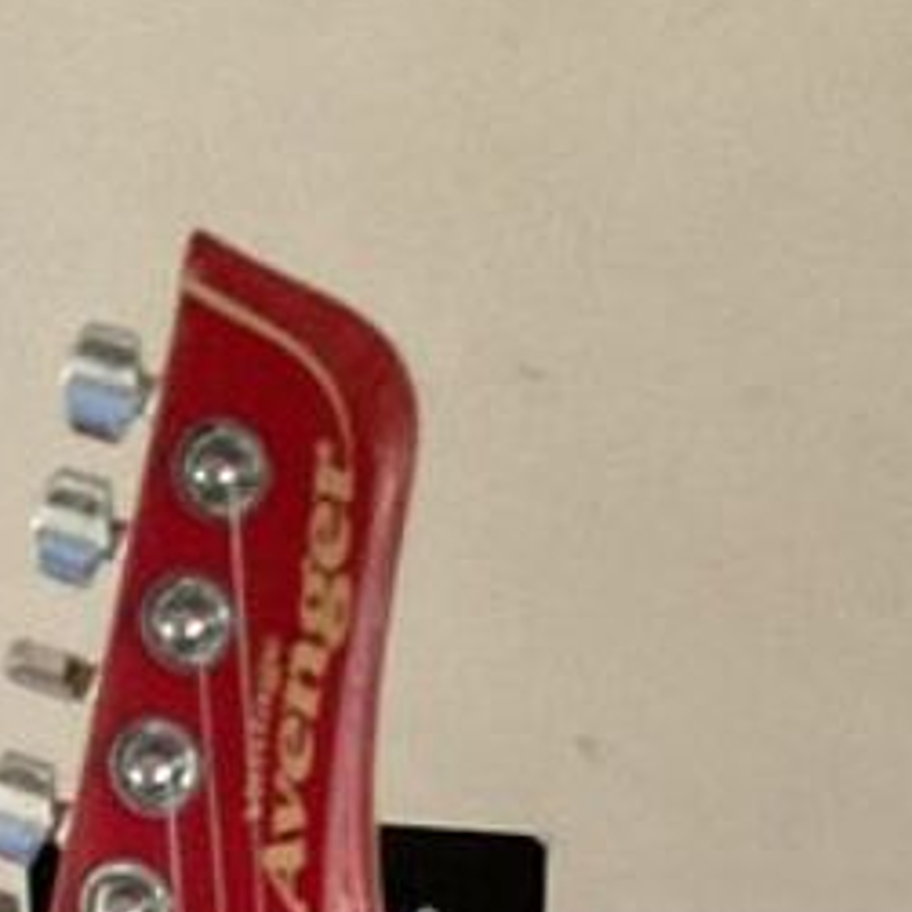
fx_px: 4054
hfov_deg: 12.8
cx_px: 563
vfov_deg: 10.6
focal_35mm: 136
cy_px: 2342
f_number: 1.8
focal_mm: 3
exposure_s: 1/24
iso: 500
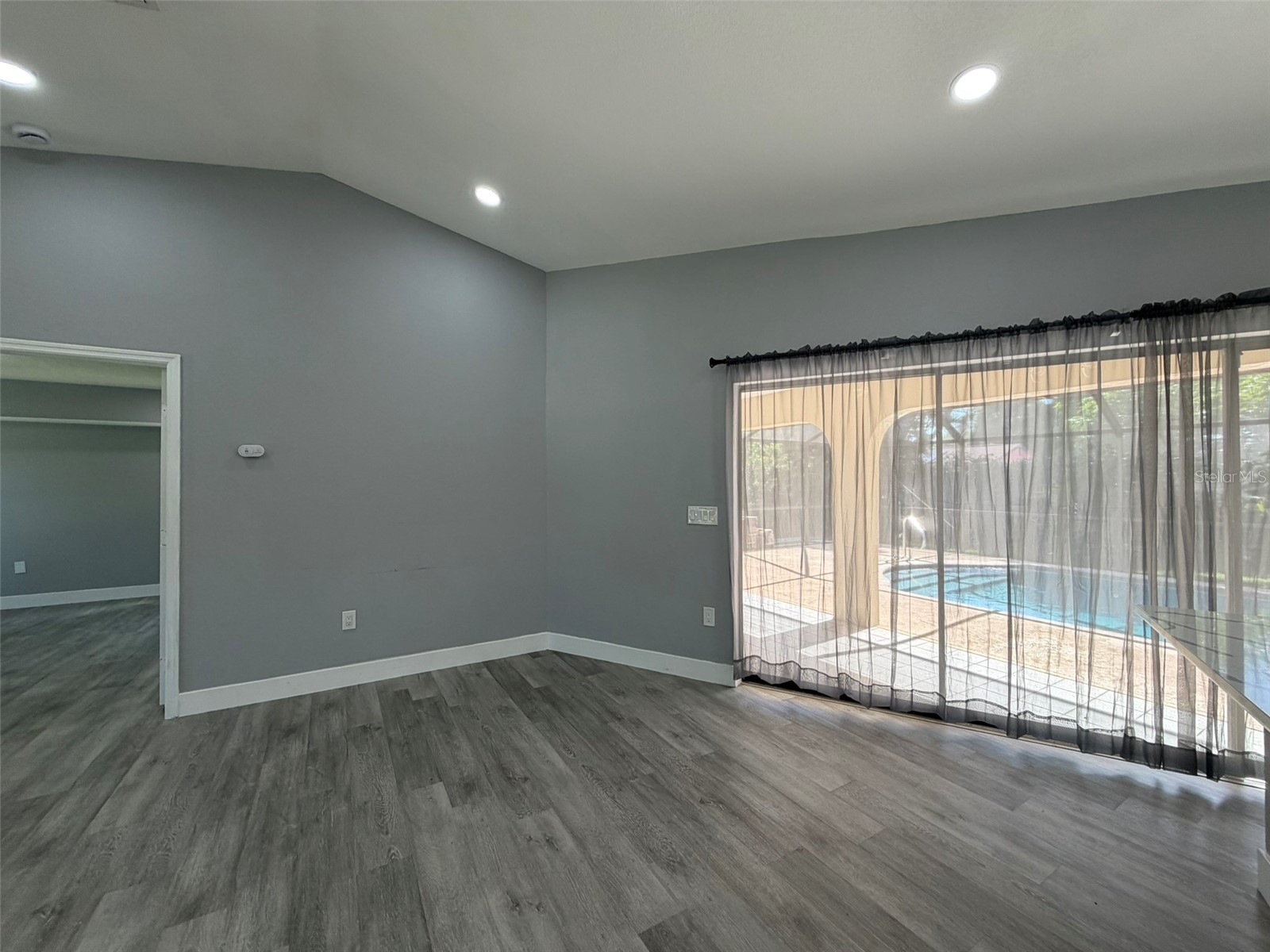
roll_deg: +0.6
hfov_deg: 102.1
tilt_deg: +0.7
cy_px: 476
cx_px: 635
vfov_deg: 85.7
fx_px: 514
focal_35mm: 14
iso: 80
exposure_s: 1/120
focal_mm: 2.22
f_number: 2.2
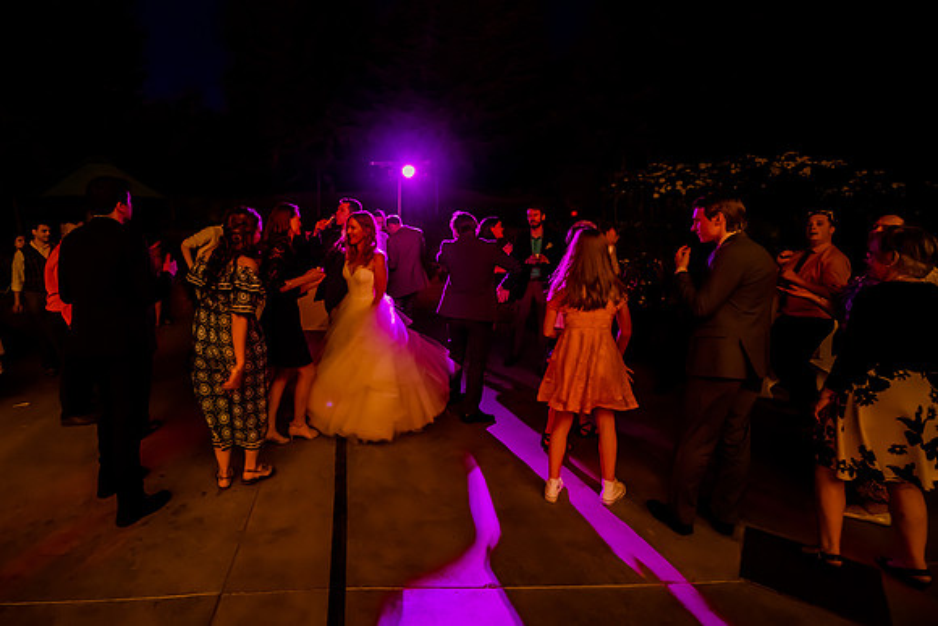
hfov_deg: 87.4
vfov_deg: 66.2
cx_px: 366
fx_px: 480
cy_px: 295
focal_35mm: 18
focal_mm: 15
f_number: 2.8
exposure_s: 1/80
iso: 8000
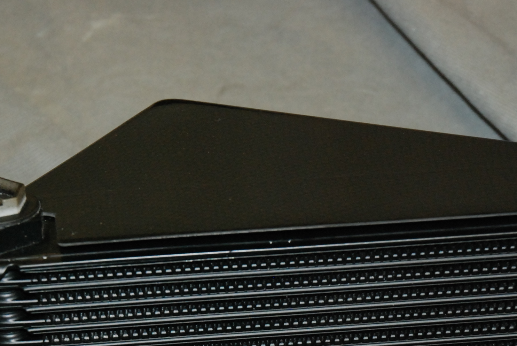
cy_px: 387
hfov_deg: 13.0
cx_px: 343
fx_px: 2272
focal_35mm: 158
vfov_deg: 8.6
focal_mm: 44
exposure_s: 1/60
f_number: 4.5
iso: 640
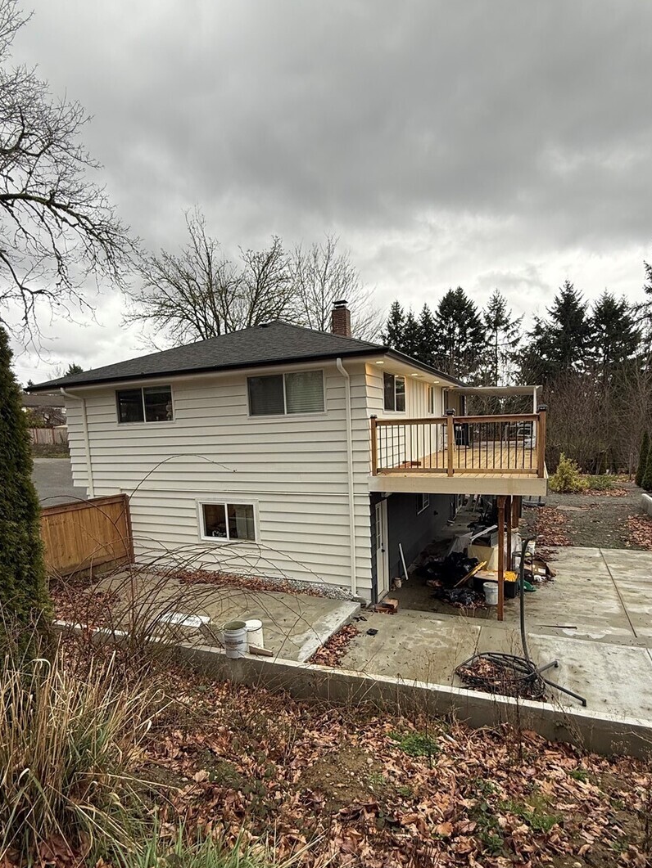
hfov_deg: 68.7
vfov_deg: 84.2
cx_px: 320
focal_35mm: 19
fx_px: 477
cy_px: 491
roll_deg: +1.8
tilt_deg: -7.1
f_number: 2.2
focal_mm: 2.22
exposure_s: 1/153
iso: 25
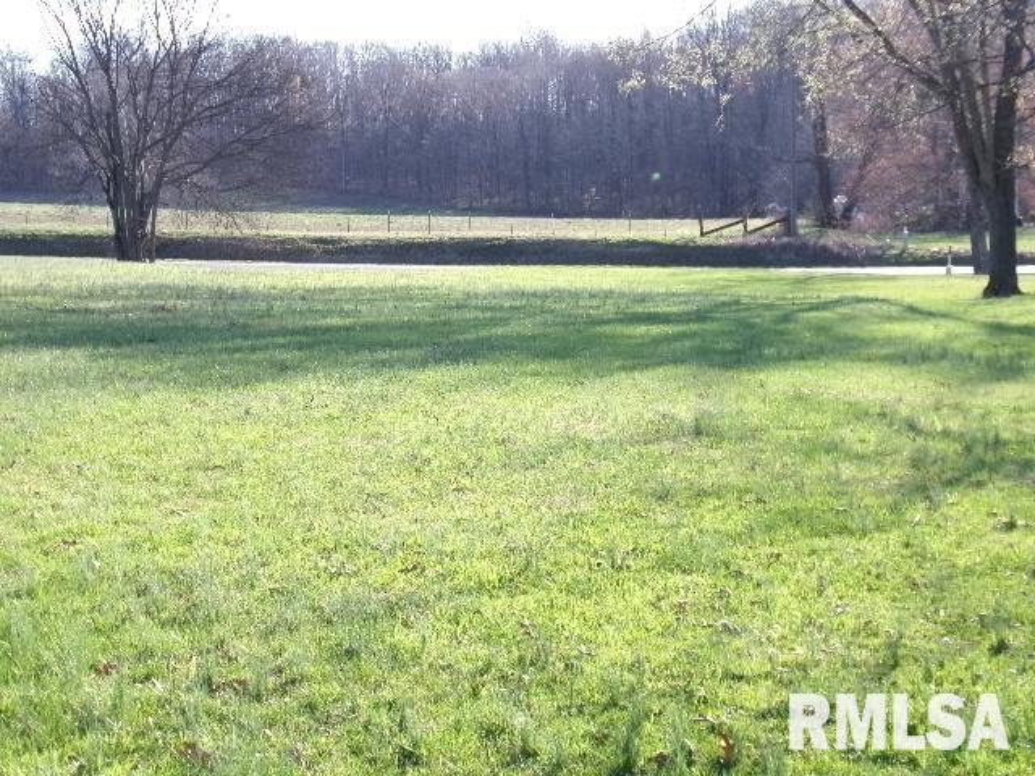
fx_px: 2063
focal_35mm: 69
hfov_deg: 28.2
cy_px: 388
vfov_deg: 21.3
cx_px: 518
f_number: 4.7
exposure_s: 1/140
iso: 100
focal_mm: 12.3
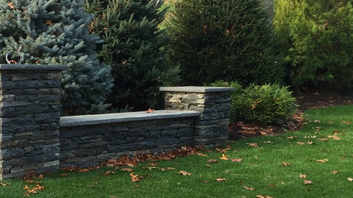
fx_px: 608
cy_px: 148
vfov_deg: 18.4
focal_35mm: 65
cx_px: 35
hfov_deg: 30.9
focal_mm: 4.15
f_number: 2.2
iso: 32
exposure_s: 1/120
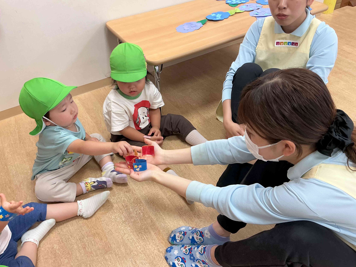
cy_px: 134
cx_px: 178
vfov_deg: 48.2
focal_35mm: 29
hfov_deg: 61.7
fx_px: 298
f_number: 1.8
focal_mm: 3
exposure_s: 1/120
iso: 50
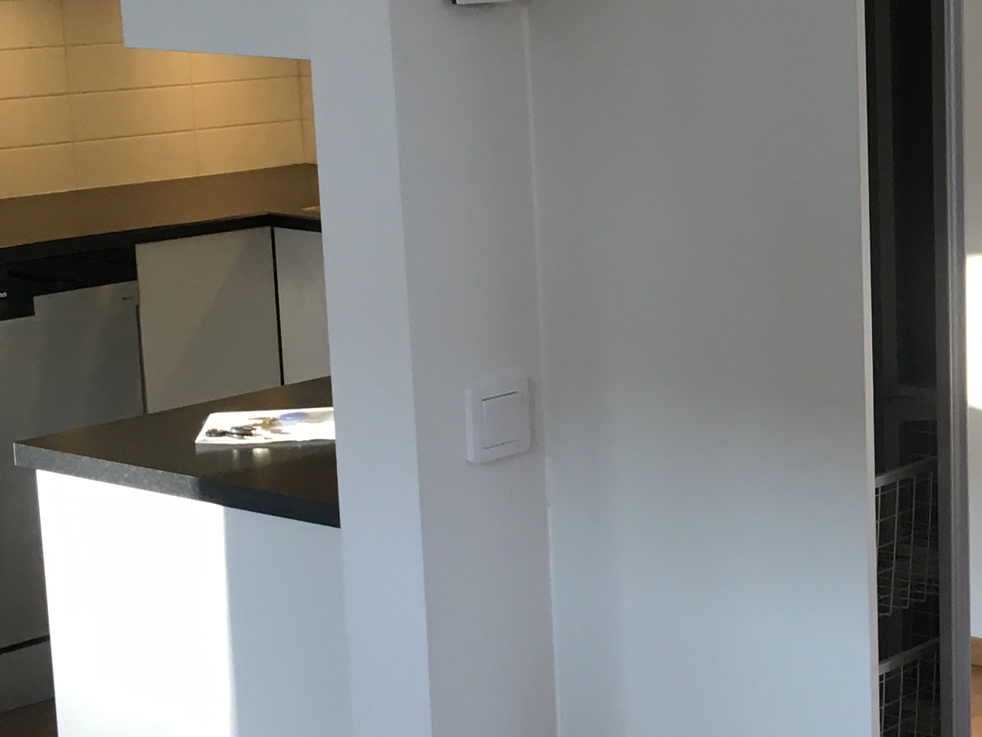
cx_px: 1179
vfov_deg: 16.8
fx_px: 2497
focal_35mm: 88
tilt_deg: -9.4
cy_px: 374
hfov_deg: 20.8
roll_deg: +0.8
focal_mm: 4.15
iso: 32
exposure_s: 1/33
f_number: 2.2
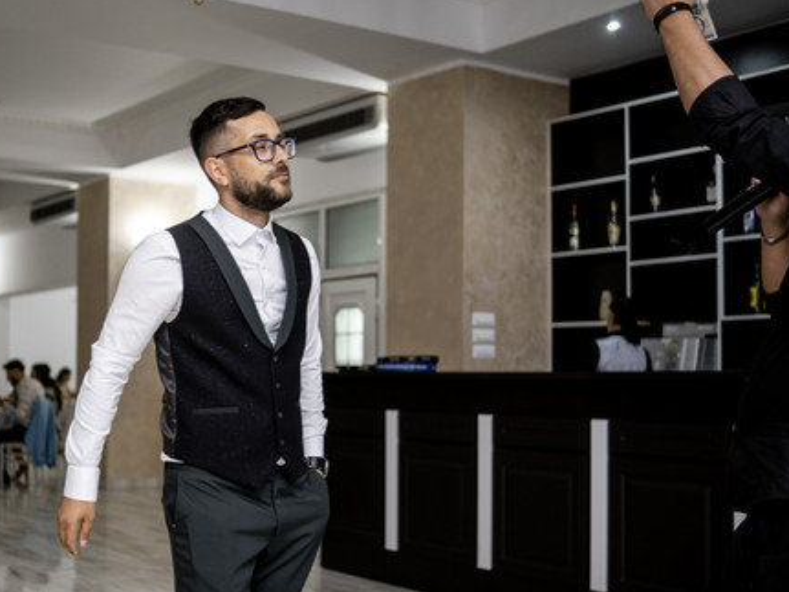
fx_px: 1139
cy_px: 355
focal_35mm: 50
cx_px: 240
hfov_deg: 37.6
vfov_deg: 29.0
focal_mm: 23
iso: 640
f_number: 1.4
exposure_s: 1/160
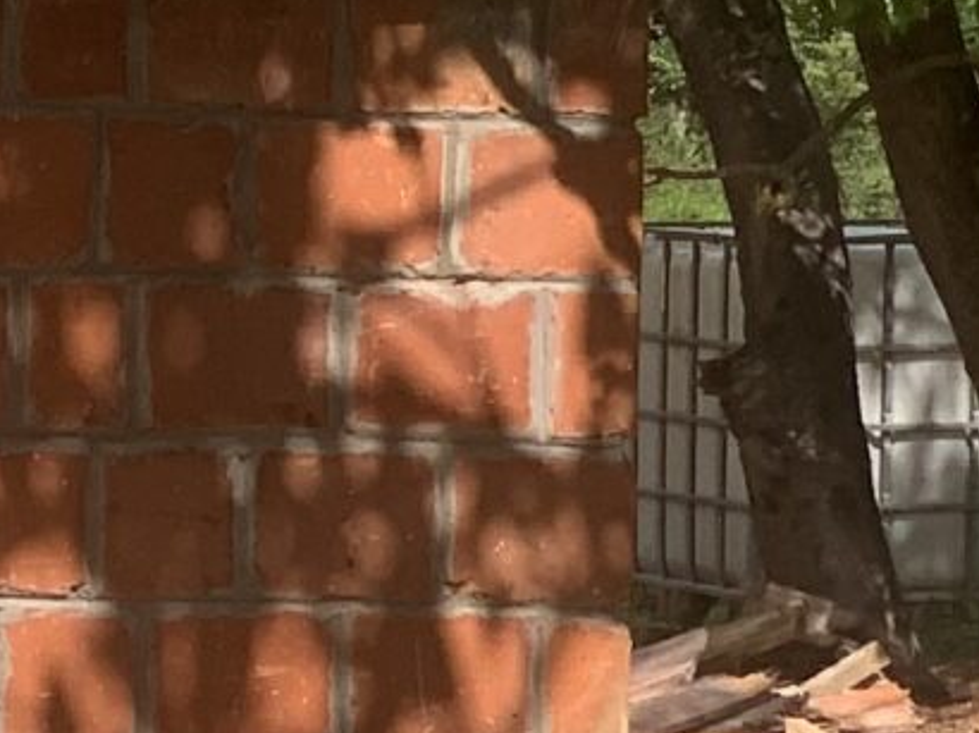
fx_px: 9186
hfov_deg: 5.7
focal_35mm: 325
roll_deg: -1.7
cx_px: -1894
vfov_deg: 4.6
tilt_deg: -0.4
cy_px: 255
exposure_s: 1/978
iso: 16
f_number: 2.4
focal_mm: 6
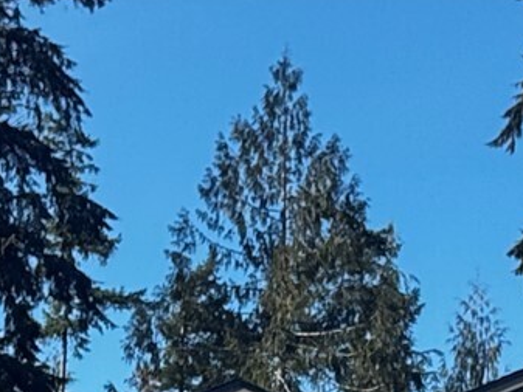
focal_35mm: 228
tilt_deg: -0.2
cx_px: 591
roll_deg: -1.5
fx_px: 3446
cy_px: 914
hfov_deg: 8.6
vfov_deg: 6.3
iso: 64
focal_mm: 6.76
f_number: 1.78
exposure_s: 1/2179
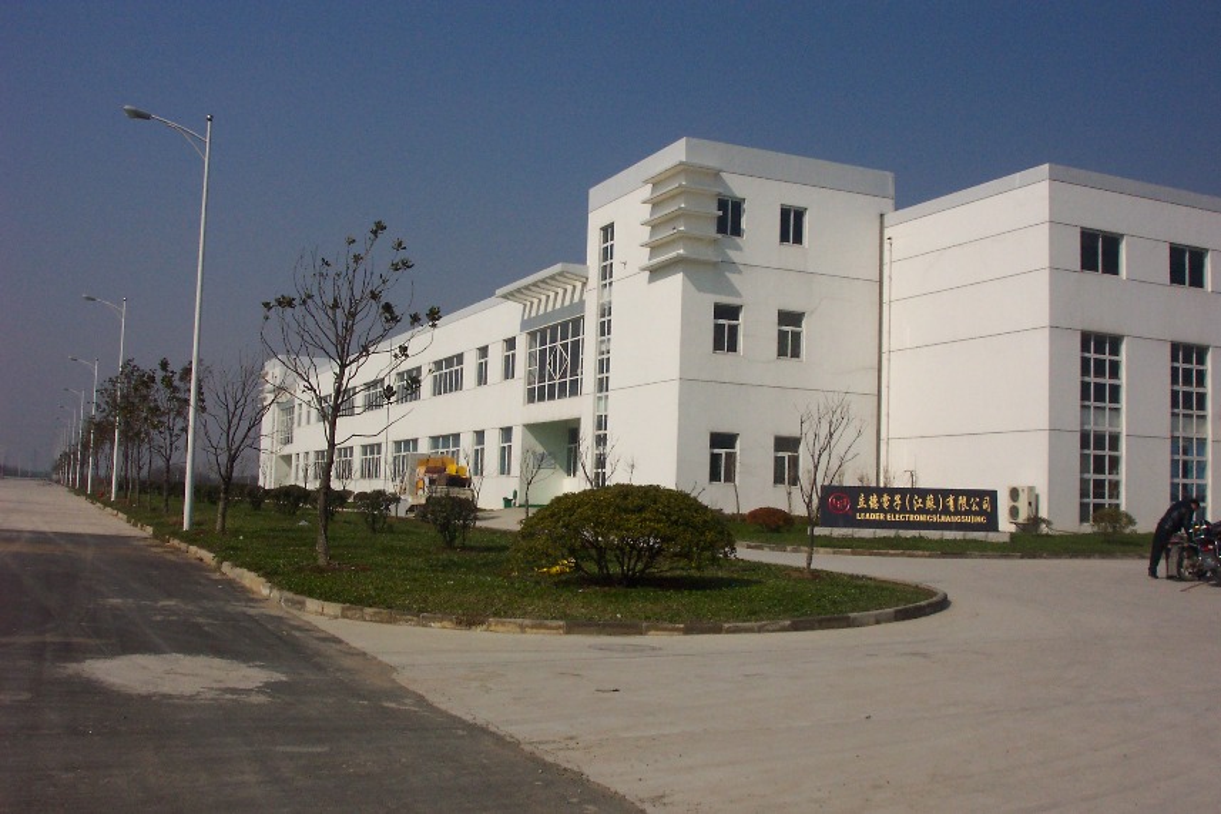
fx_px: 1187
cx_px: 610
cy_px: 407
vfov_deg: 37.8
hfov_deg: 54.4
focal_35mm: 35
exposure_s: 1/500
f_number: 9.5
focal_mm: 7.5
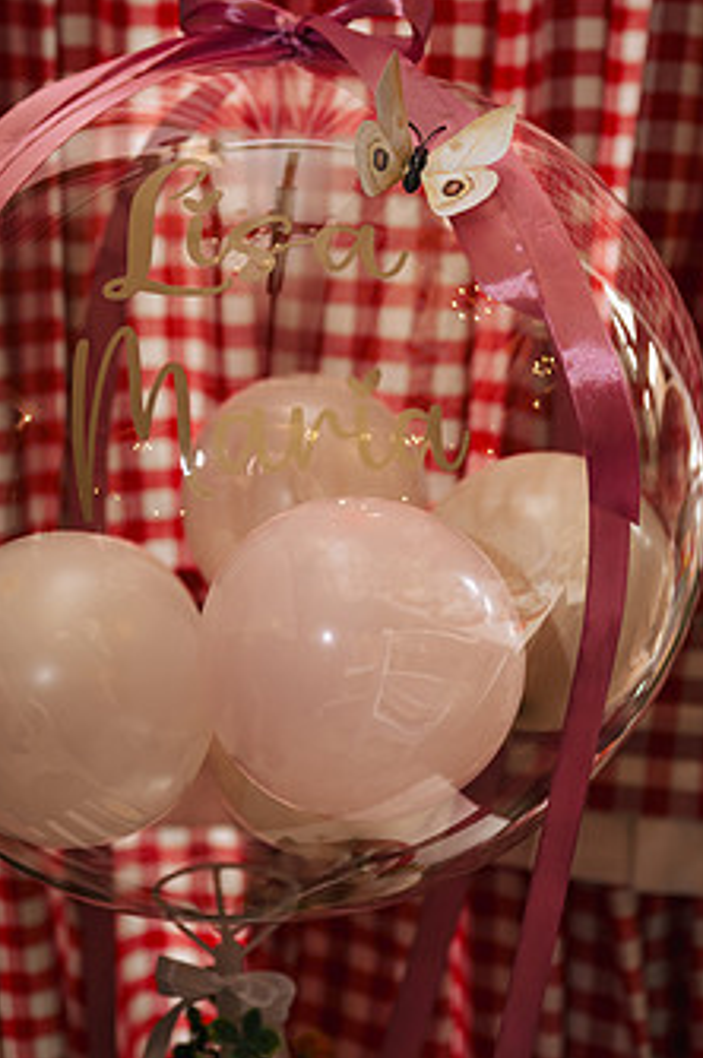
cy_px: 453
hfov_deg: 23.3
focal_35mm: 58
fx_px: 1702
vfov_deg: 34.5
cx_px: 264
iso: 1250
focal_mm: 43
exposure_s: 1/125
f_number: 3.5
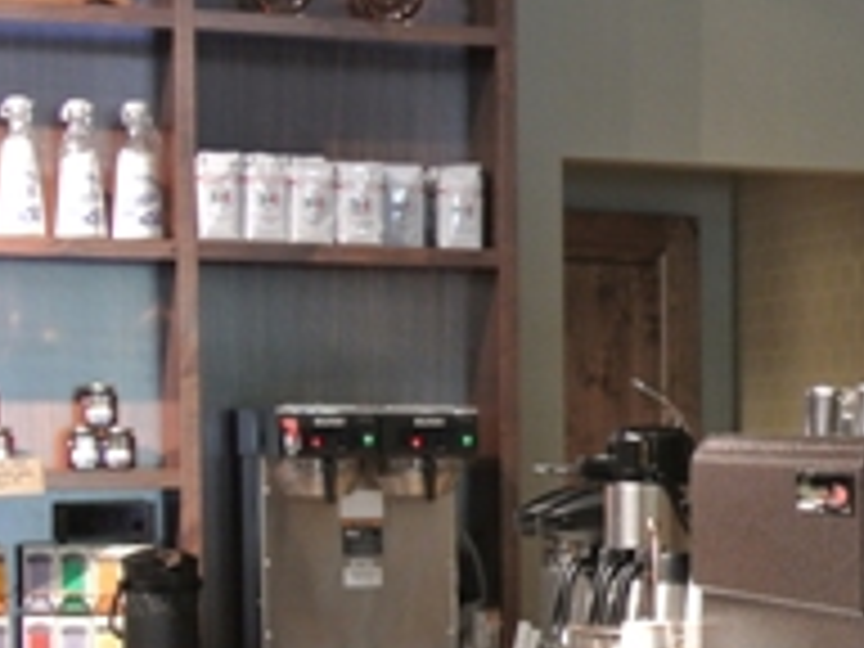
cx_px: 1314
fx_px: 3120
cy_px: 644
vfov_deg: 11.7
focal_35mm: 125
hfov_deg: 14.6
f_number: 4
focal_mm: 14.5
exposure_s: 1/8
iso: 400
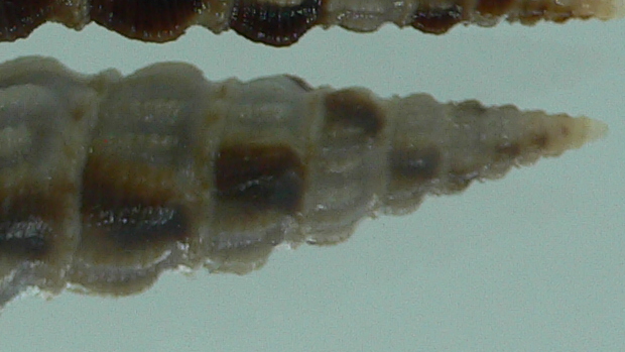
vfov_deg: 9.7
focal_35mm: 124
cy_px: -9
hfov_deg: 16.9
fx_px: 2055
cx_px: -8
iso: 80
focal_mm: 4.6
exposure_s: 1/60
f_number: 2.8
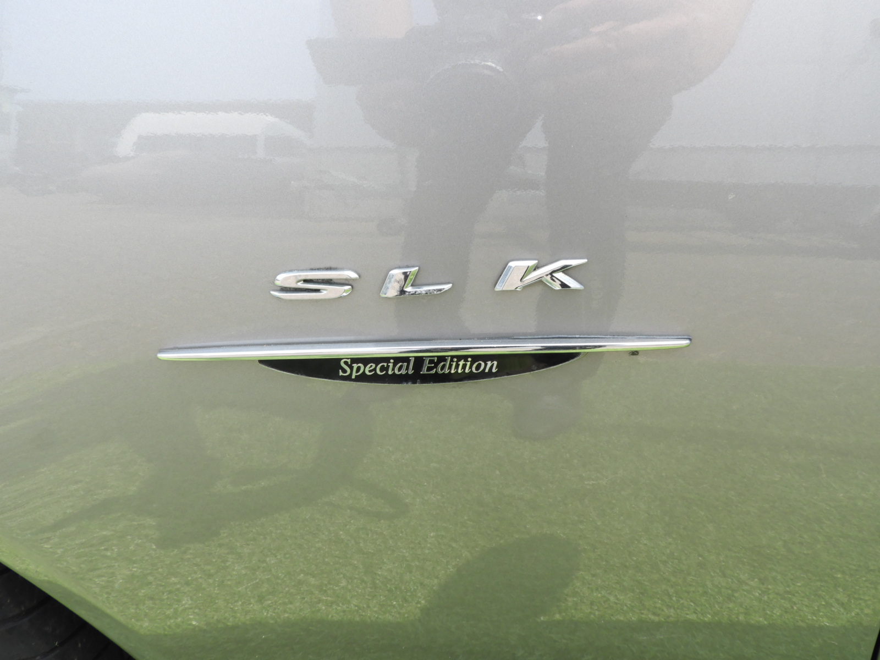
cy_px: 330
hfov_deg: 71.6
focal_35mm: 24
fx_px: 610
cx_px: 440
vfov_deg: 56.8
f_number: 5.3
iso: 100
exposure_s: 1/100
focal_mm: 4.3
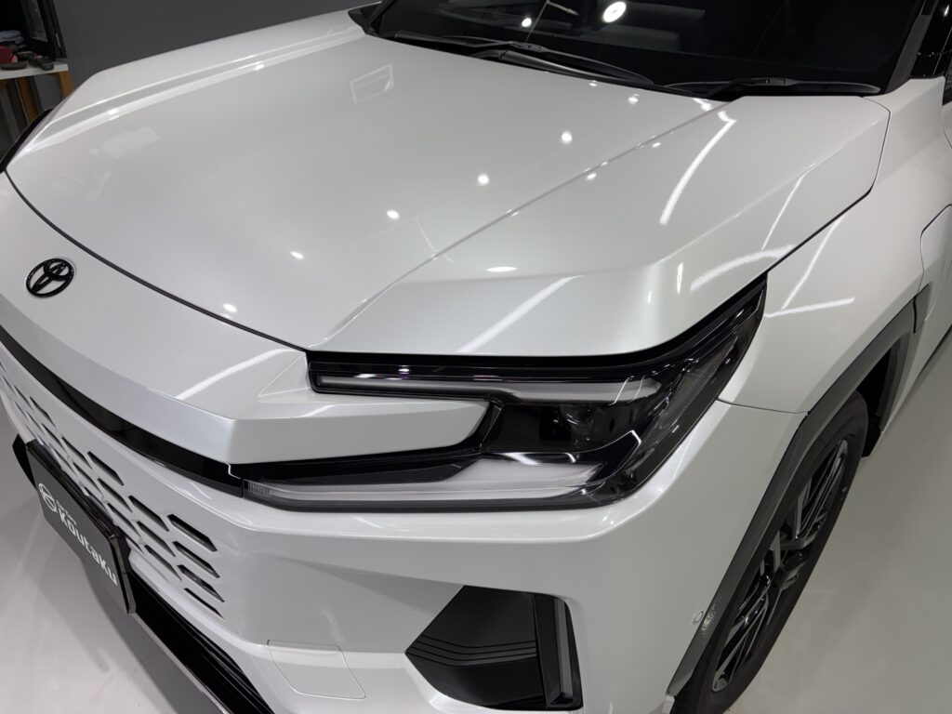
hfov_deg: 67.3
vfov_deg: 53.1
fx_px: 715
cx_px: 476
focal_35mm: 26
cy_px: 357
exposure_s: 1/352
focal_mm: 5.96
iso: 50
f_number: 1.6
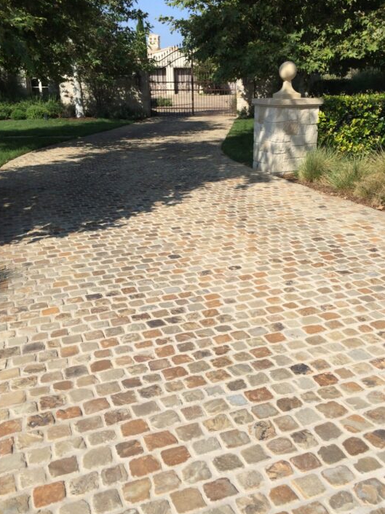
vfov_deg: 53.9
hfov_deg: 41.7
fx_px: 505
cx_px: 210
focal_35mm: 34
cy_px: 275
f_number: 2.2
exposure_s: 1/2564
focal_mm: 4.12
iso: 32
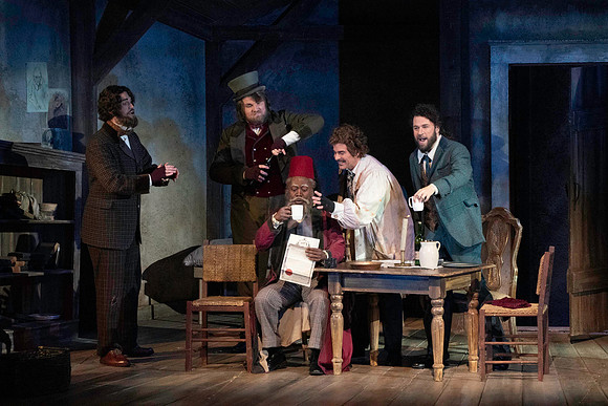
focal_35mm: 300
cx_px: 304
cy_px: 203
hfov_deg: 6.9
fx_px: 5068
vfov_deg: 4.6
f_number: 13
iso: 16000
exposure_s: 1/320
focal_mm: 300
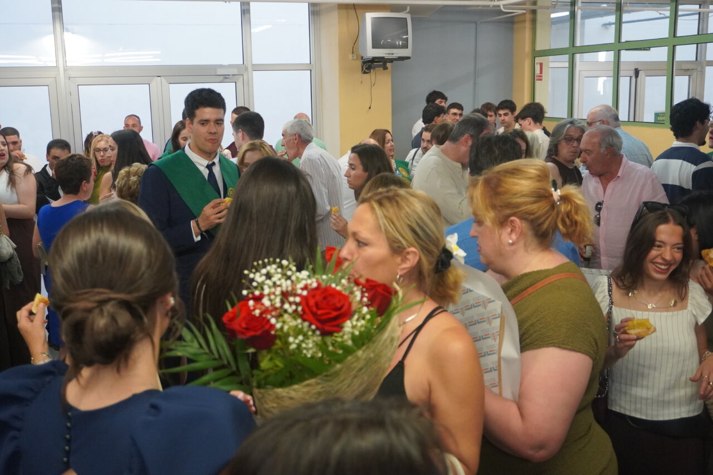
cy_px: 238
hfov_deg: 49.6
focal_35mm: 39
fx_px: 772
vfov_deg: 34.2
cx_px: 356
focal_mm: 26
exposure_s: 1/160
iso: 2500
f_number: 4.5
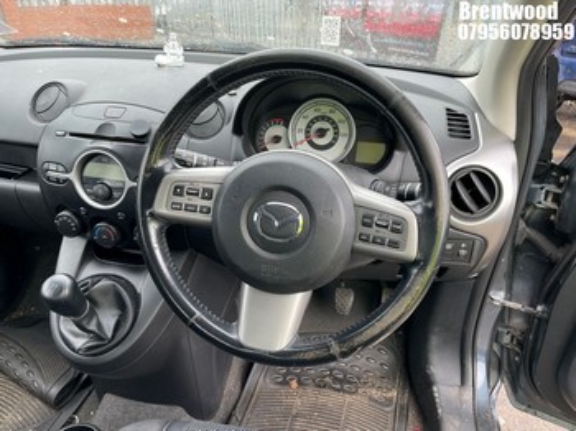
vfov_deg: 53.0
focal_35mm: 26
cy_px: 216
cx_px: 288
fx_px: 432
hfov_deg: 67.3
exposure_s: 1/129
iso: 32
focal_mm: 4.2
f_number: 1.6
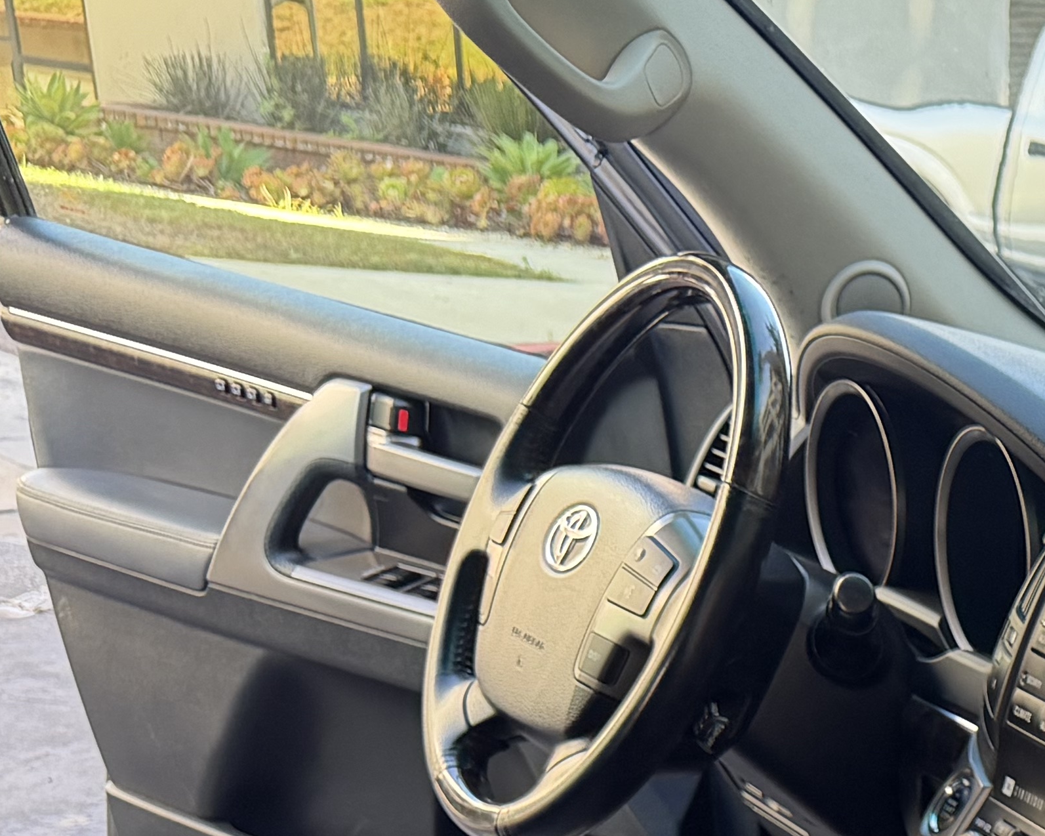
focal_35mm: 84
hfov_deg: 19.8
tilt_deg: -26.2
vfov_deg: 16.2
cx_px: 1546
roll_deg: -5.7
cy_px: 1360
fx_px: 2598
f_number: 1.78
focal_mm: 6.76
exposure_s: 1/121
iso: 125
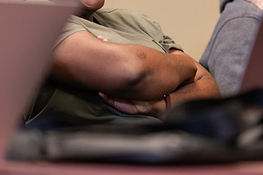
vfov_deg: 7.0
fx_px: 1424
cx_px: 91
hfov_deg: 10.5
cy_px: 8
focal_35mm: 195
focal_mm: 102
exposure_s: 1/200
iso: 2500
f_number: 2.8
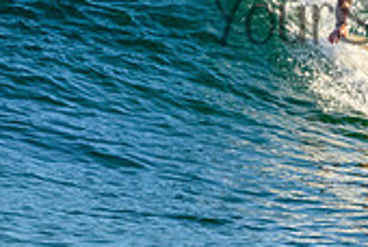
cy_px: -5
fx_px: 27904
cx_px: 433
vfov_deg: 0.5
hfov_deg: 0.8
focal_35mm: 2725
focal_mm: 800
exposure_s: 1/2000
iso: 3200
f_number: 11
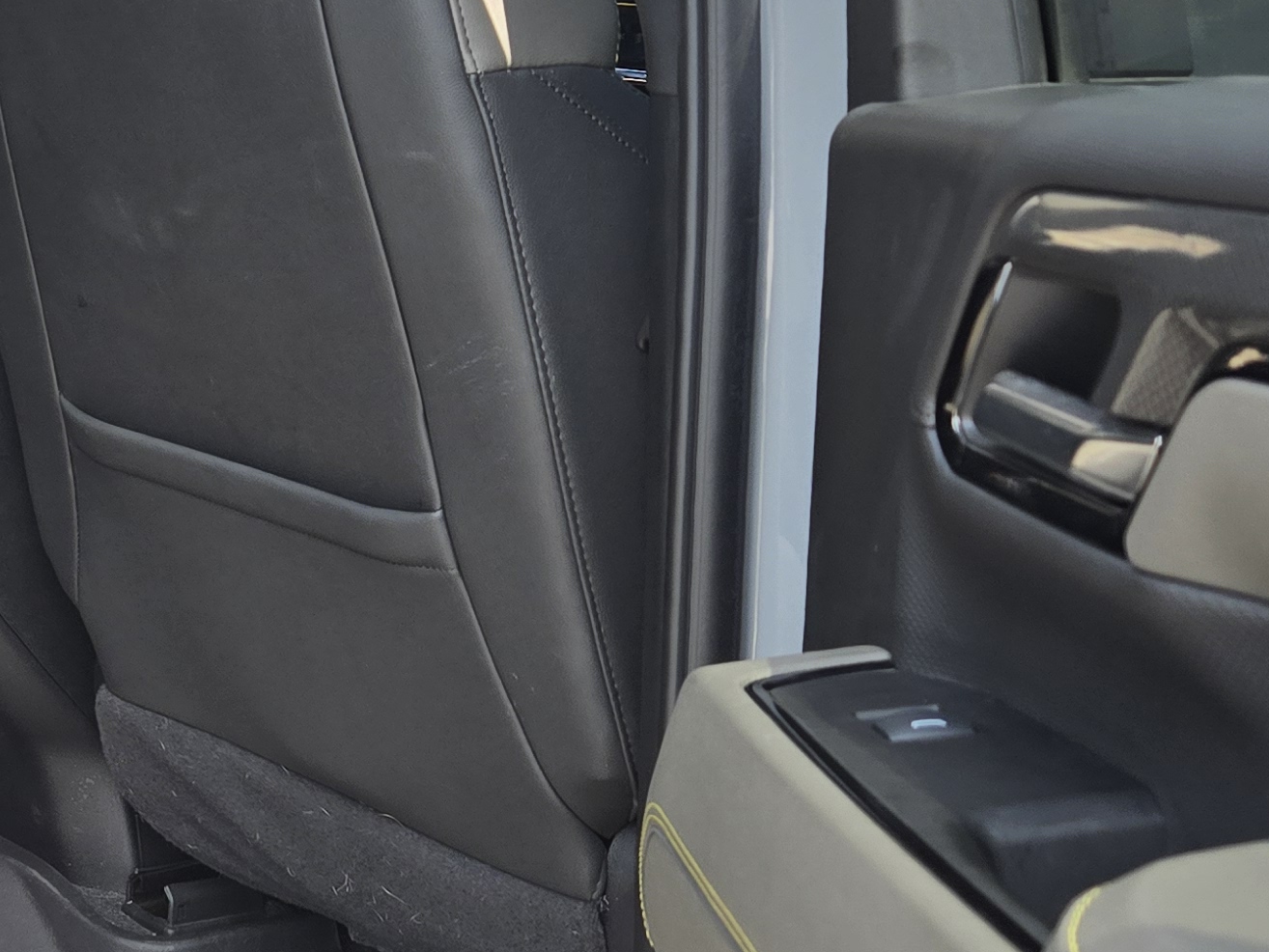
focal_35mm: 70
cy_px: 421
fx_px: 2567
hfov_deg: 26.2
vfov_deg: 21.0
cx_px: -31
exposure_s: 1/399
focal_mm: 5.4
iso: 25
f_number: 1.8
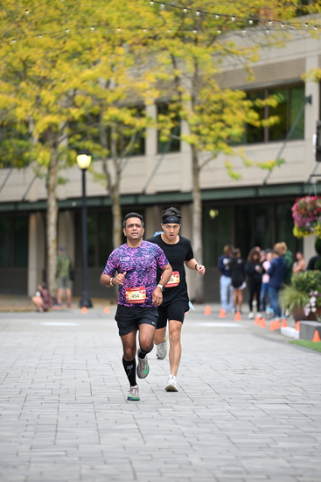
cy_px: 241
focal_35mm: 200
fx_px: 2673
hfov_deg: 6.9
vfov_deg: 10.3
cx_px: 160
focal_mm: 200
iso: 640
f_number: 2.8
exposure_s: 1/1600
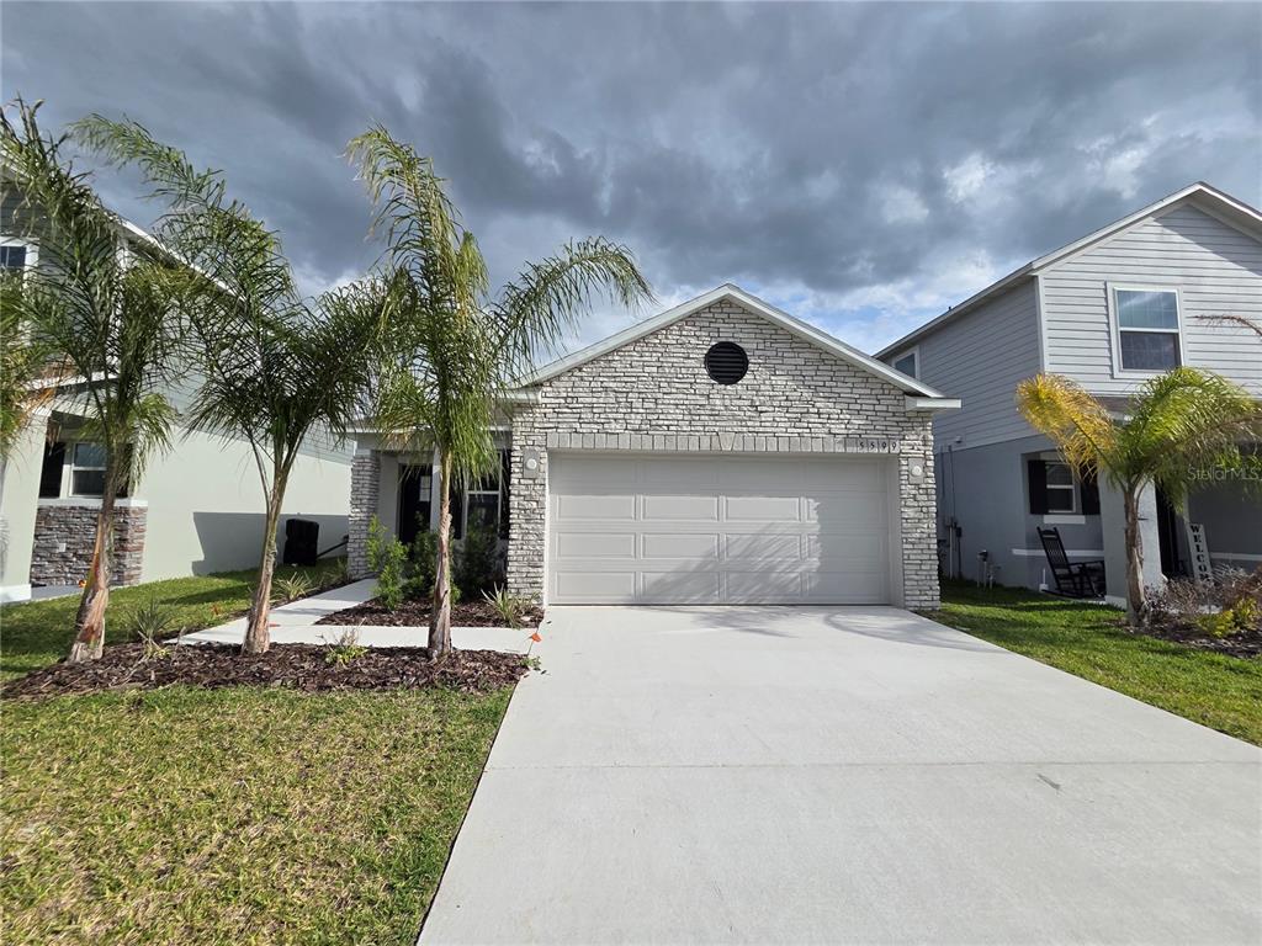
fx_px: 474
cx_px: 631
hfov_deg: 106.2
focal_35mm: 13
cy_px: 473
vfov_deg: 89.9
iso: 50
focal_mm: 2.2
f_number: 2.2
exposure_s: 1/2371
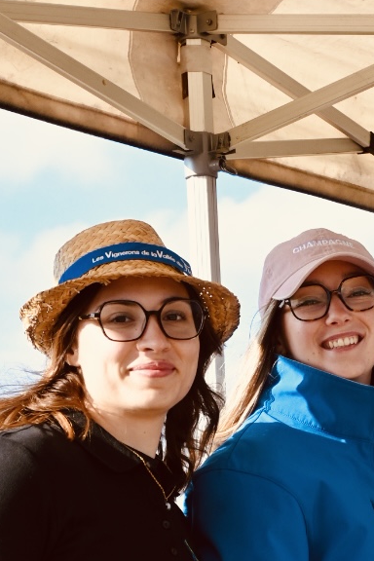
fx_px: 1642
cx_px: 442
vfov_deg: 19.1
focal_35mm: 105
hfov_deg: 12.7
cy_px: 494
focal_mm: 25
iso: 100
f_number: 5.6
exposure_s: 1/250
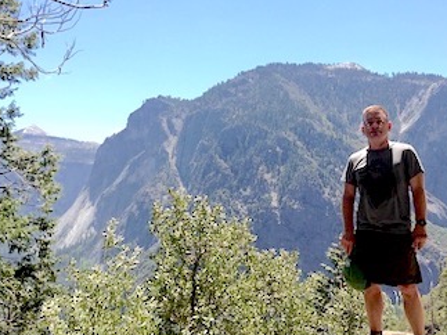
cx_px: 268
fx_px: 594
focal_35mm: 46
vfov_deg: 31.5
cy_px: 166
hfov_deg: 41.1
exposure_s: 1/861
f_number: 2.4
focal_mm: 4.13
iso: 50
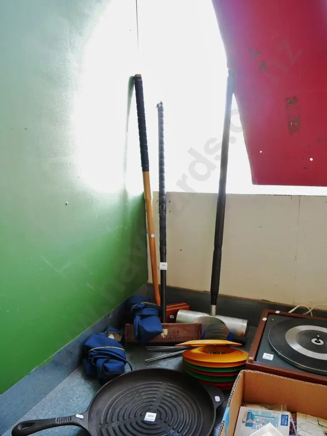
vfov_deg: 63.4
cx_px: 164
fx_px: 353
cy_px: 218
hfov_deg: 49.7
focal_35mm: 28
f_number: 4
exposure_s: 1/60
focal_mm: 14
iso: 2000
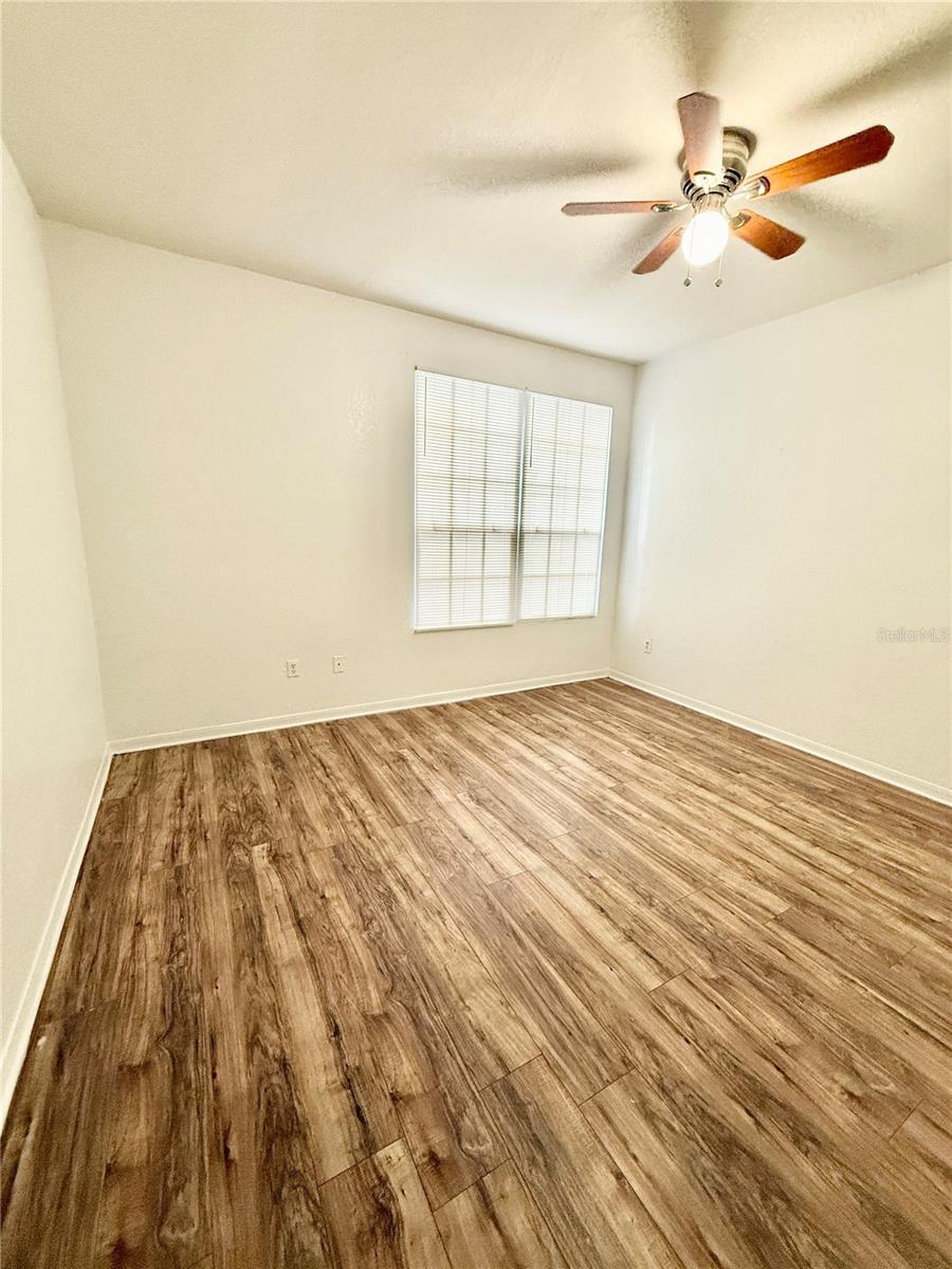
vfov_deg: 102.1
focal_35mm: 14
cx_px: 476
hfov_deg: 85.7
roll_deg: -2.1
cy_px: 634
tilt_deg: -11.7
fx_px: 513
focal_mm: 2.22
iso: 320
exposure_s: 1/120
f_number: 2.2
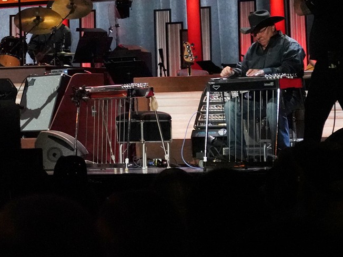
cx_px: -168
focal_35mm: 177
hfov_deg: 10.8
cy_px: -46
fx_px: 1754
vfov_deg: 8.3
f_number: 5.6
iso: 12800
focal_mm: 60
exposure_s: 1/100
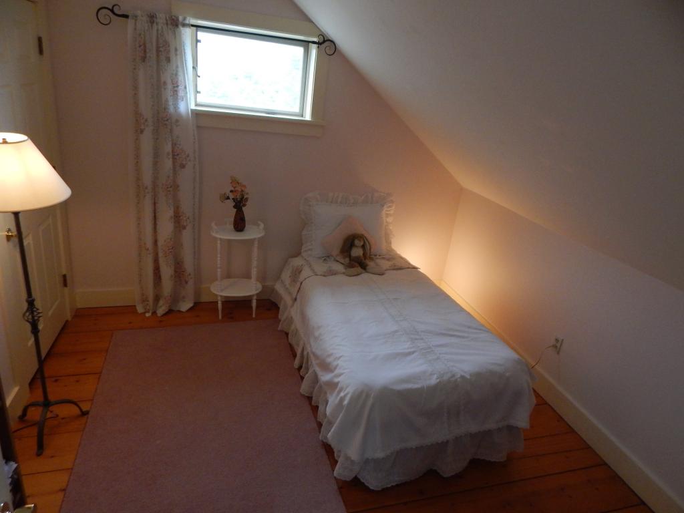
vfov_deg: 61.1
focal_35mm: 22
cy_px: 256
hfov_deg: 76.4
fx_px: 435
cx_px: 342
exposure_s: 1/125
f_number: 3
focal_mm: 4
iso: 400
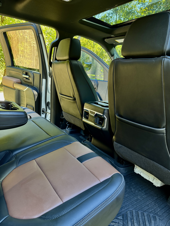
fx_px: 157
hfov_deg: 56.8
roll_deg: -4.3
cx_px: 85
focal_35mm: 24
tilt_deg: -15.8
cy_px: 113
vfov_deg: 71.6
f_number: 1.78
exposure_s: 1/75
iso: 200
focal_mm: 6.76
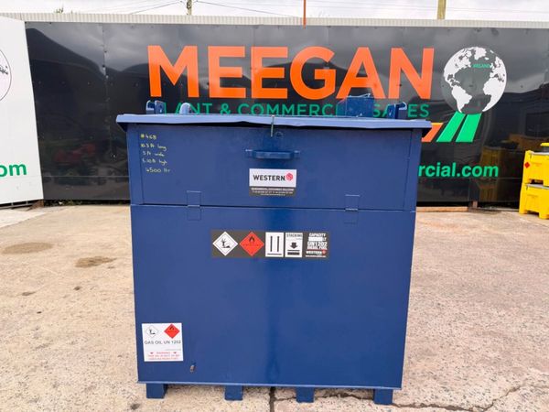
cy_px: 206
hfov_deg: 71.6
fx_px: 381
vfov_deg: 56.8
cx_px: 274
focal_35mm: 24
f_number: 1.78
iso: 80
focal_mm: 6.76
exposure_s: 1/772
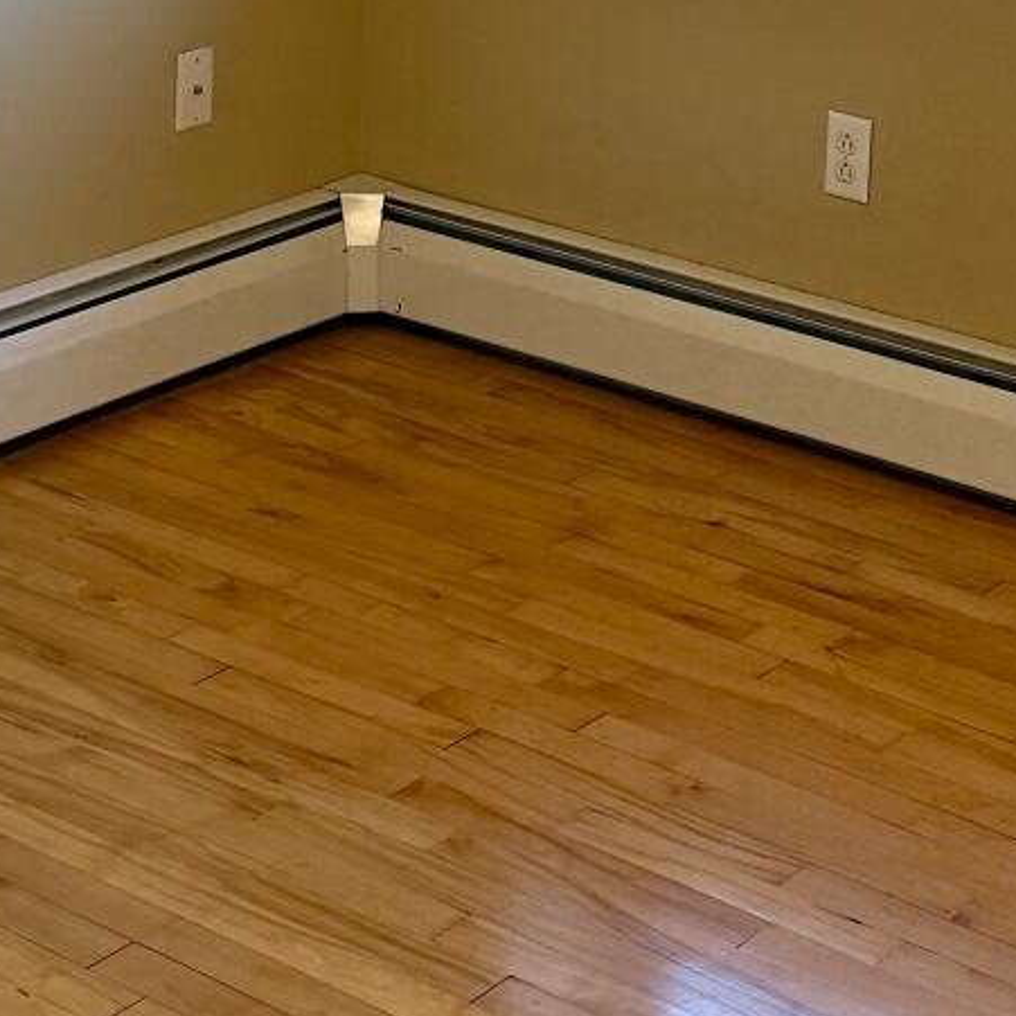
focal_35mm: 94
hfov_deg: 18.3
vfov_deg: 17.8
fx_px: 3121
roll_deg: -2.5
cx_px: 806
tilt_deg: -10.3
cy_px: -137
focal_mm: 6.76
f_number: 1.78
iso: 200
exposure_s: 1/160
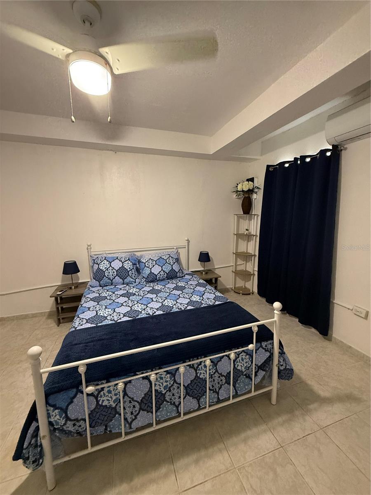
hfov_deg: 85.7
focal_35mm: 14
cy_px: 248
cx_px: 186
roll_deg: -0.3
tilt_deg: -6.0
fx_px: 200
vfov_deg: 102.1
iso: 400
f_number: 2.2
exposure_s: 1/60
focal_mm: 2.22
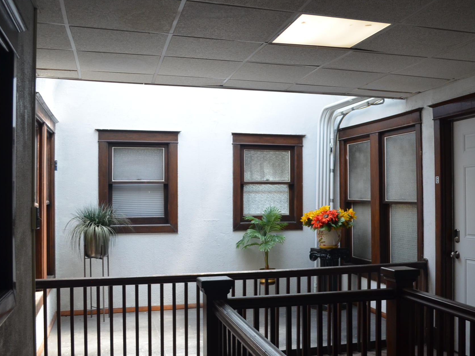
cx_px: 259
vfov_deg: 37.7
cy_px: 186
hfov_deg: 48.9
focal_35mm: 38
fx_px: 521
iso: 560
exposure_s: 1/60
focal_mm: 18
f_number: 4
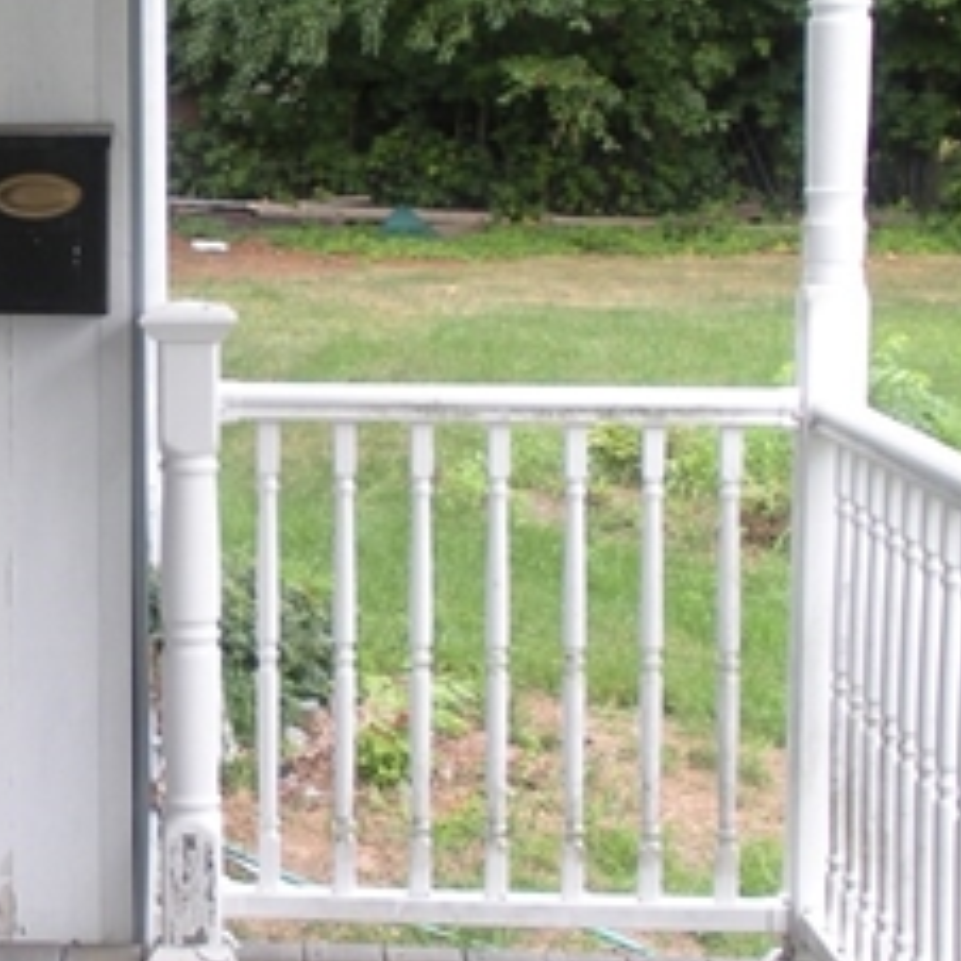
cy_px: 438
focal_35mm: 108
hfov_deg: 15.7
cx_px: -68
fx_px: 3392
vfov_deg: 16.1
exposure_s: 1/99.2
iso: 64
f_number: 3.5
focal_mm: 6.3
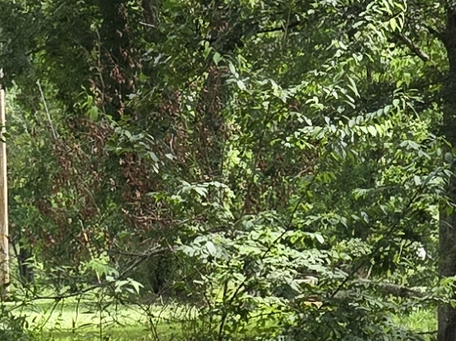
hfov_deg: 11.8
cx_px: 157
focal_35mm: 167
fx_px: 2199
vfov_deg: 8.3
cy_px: 755
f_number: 1.8
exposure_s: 1/1005
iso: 80
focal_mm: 5.4
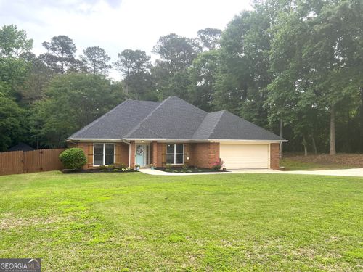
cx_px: 182
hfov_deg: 60.0
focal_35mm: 30
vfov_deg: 46.8
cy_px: 136
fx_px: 315
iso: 50
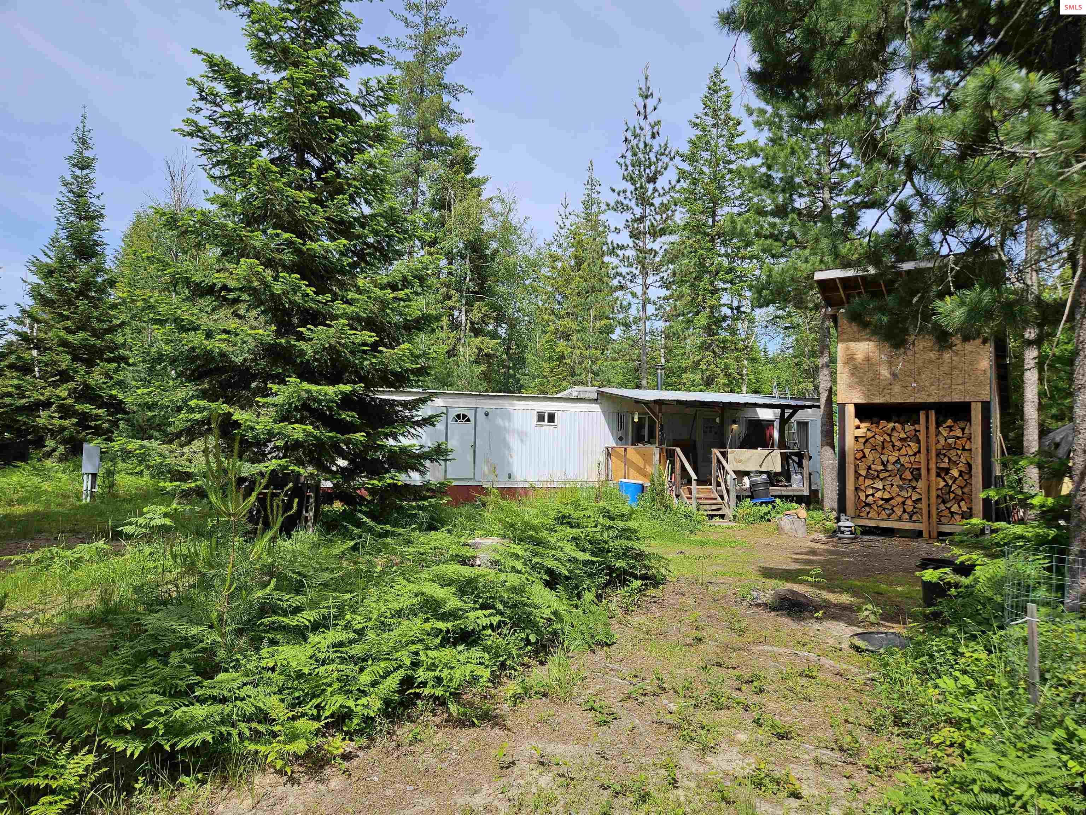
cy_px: 408
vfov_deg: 58.9
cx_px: 543
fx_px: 722
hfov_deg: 73.9
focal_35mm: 23
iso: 25
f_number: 1.8
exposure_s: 1/1593
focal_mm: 5.4
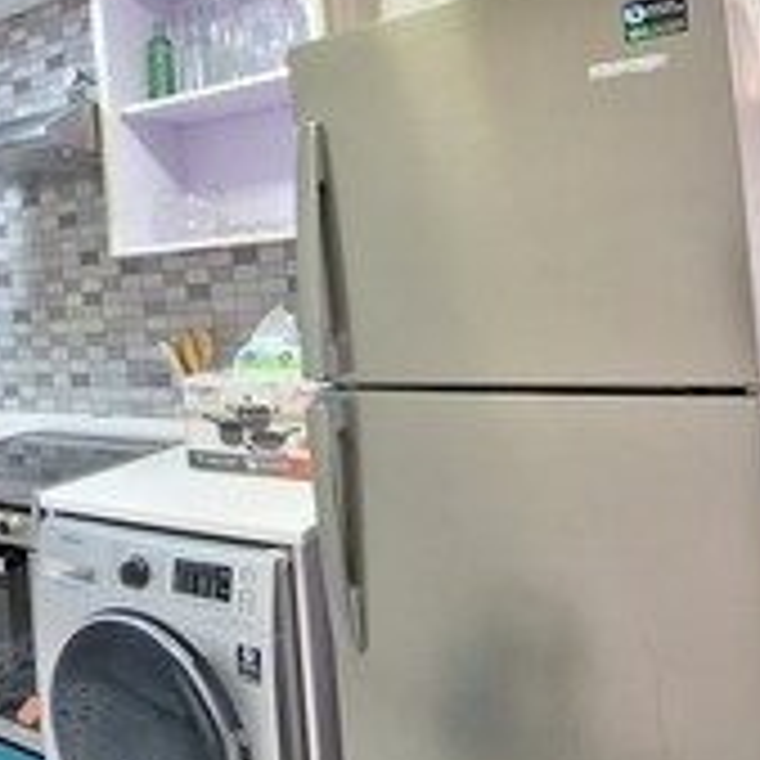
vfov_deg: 51.8
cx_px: 173
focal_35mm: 31
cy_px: 268
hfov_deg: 50.0
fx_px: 770
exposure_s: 1/25
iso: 200
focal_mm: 1.74
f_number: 2.2
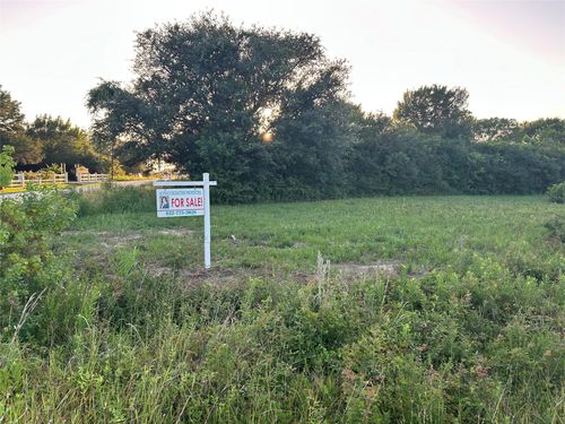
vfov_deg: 53.1
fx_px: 424
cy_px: 212
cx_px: 282
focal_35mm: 26
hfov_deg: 67.3
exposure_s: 1/250
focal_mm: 5.7
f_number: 1.5
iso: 40
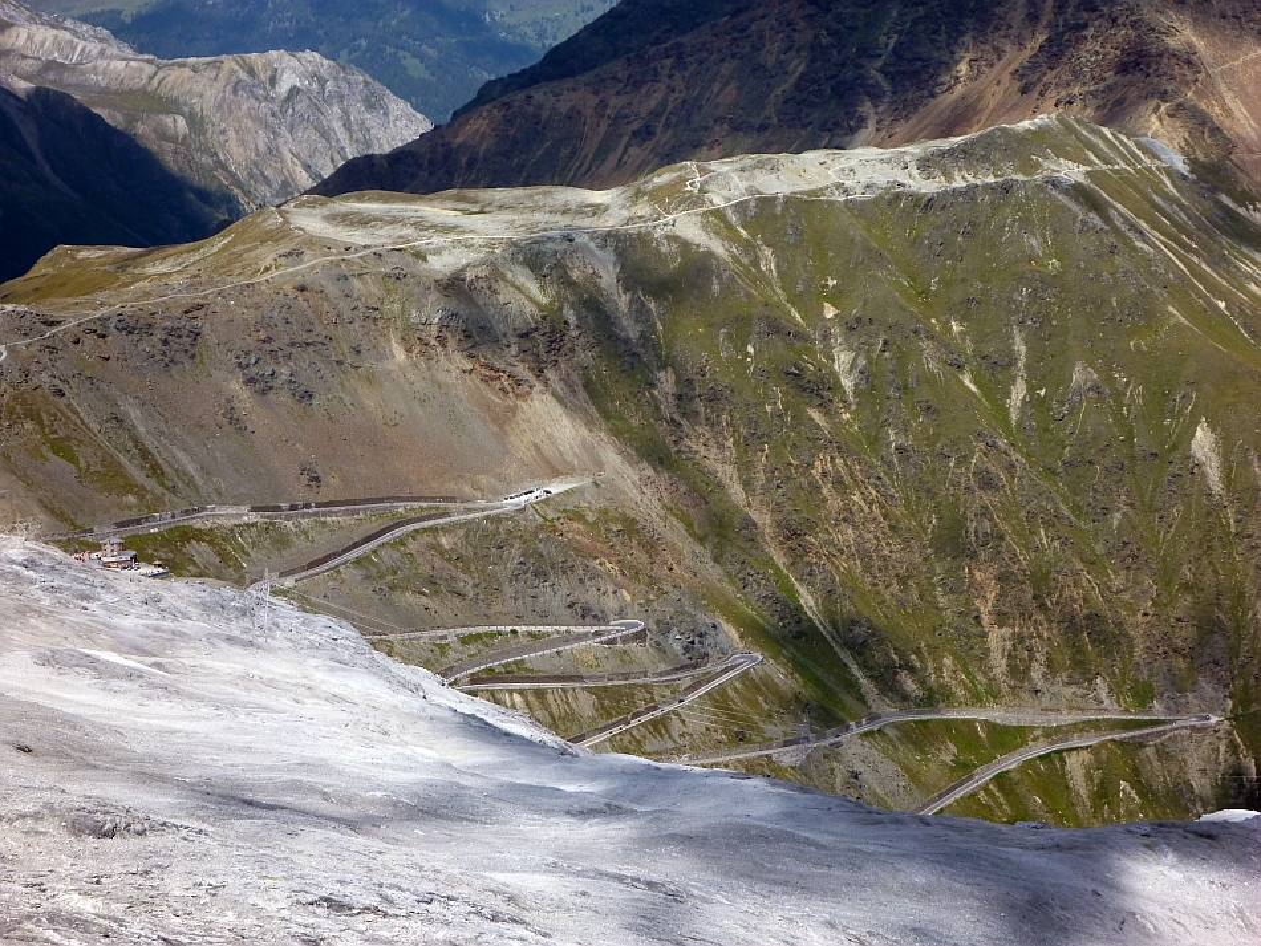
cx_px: 630
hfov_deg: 18.2
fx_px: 3935
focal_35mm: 108
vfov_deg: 13.7
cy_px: 473
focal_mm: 19.2
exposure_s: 1/250
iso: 80
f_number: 5.7
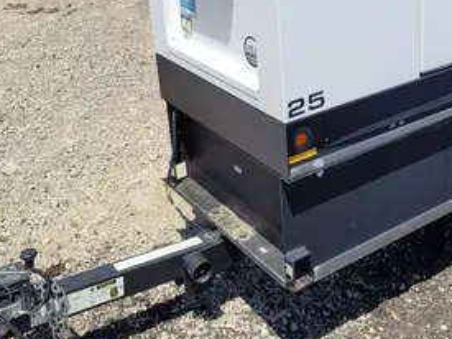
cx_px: 324
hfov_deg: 36.2
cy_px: 57
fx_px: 679
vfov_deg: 27.3
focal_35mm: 52
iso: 40
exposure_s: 1/2937
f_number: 1.8
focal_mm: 5.4
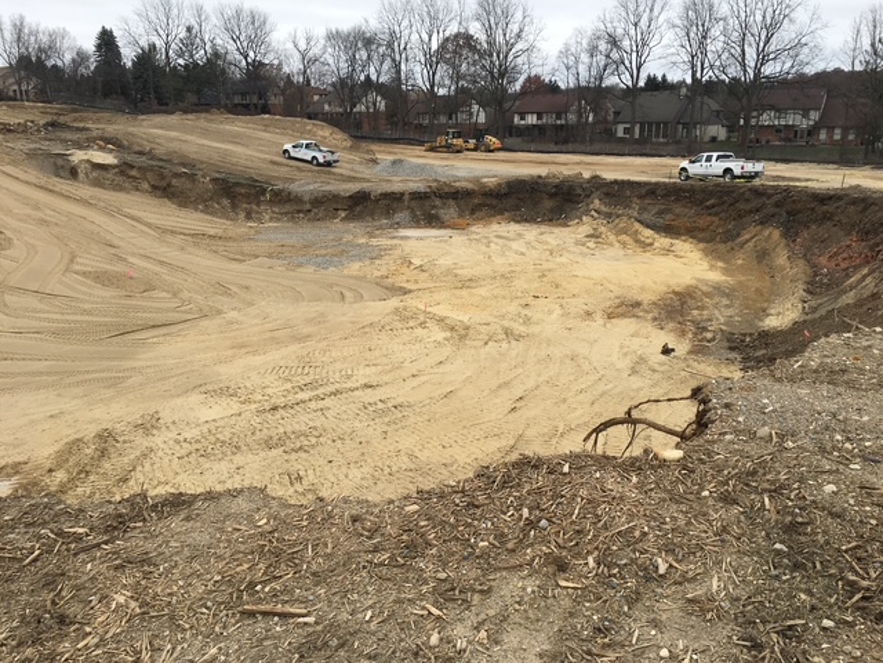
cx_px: 442
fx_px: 740
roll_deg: +1.0
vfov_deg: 48.2
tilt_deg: -16.1
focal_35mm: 29
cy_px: 332
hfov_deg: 61.7
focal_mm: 4.15
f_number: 2.2
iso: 25
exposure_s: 1/534
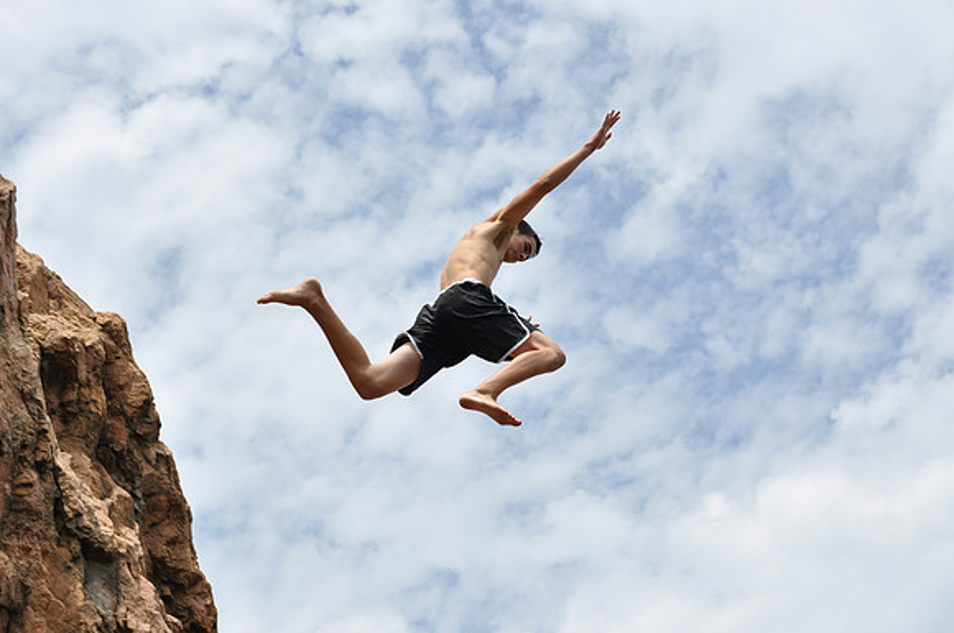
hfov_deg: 33.4
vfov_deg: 22.6
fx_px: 1588
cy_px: 316
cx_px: 477
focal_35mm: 60
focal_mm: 40
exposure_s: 1/800
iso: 200
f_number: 8
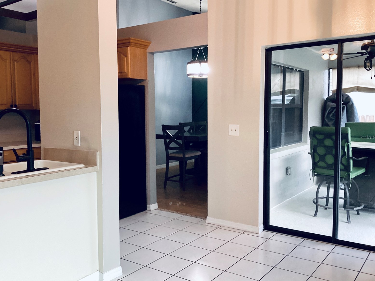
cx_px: 189
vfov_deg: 44.2
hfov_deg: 56.8
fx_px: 347
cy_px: 137
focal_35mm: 32
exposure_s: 1/60
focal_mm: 3.3
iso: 200
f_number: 2.4
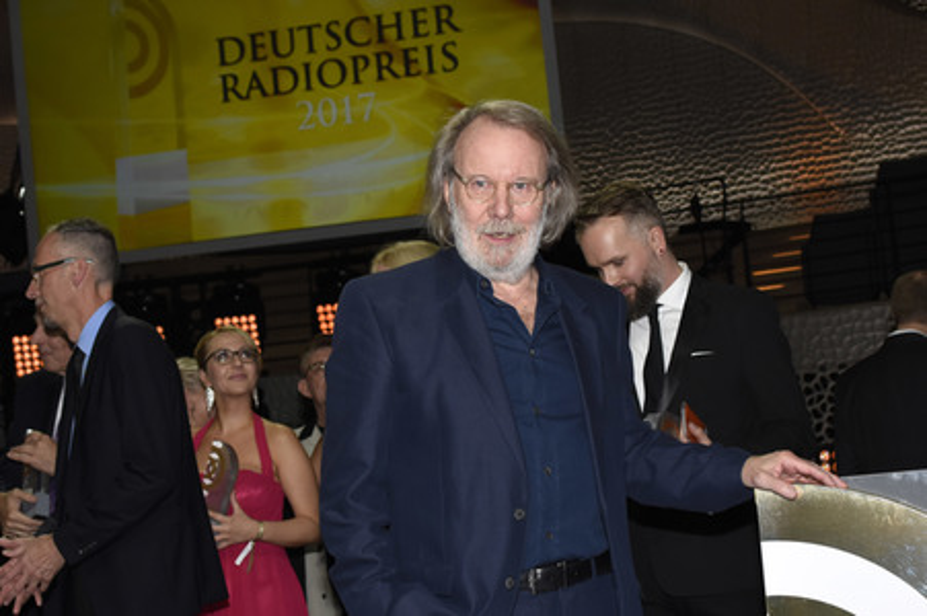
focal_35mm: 52
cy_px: 308
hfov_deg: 37.9
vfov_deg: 25.7
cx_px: 464
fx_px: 1351
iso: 800
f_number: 5
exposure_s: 1/500
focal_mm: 35
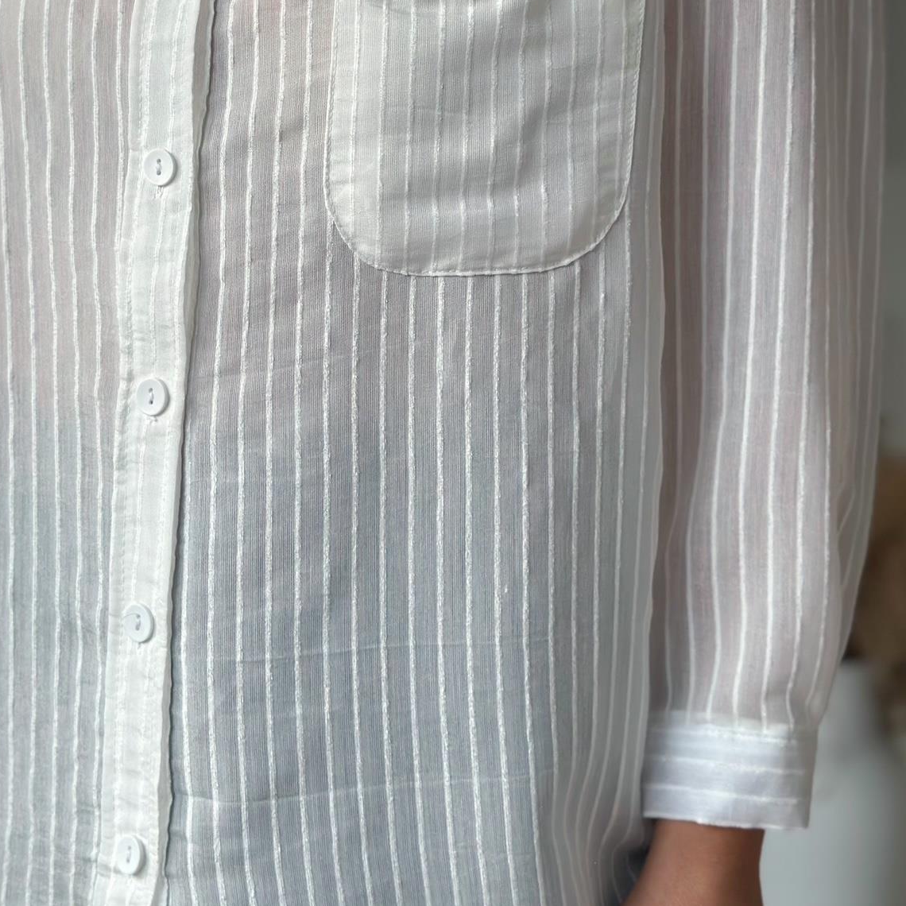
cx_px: 363
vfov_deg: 22.7
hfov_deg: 23.0
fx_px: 2221
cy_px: 165
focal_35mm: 75
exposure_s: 1/113
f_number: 1.78
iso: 125
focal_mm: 6.86
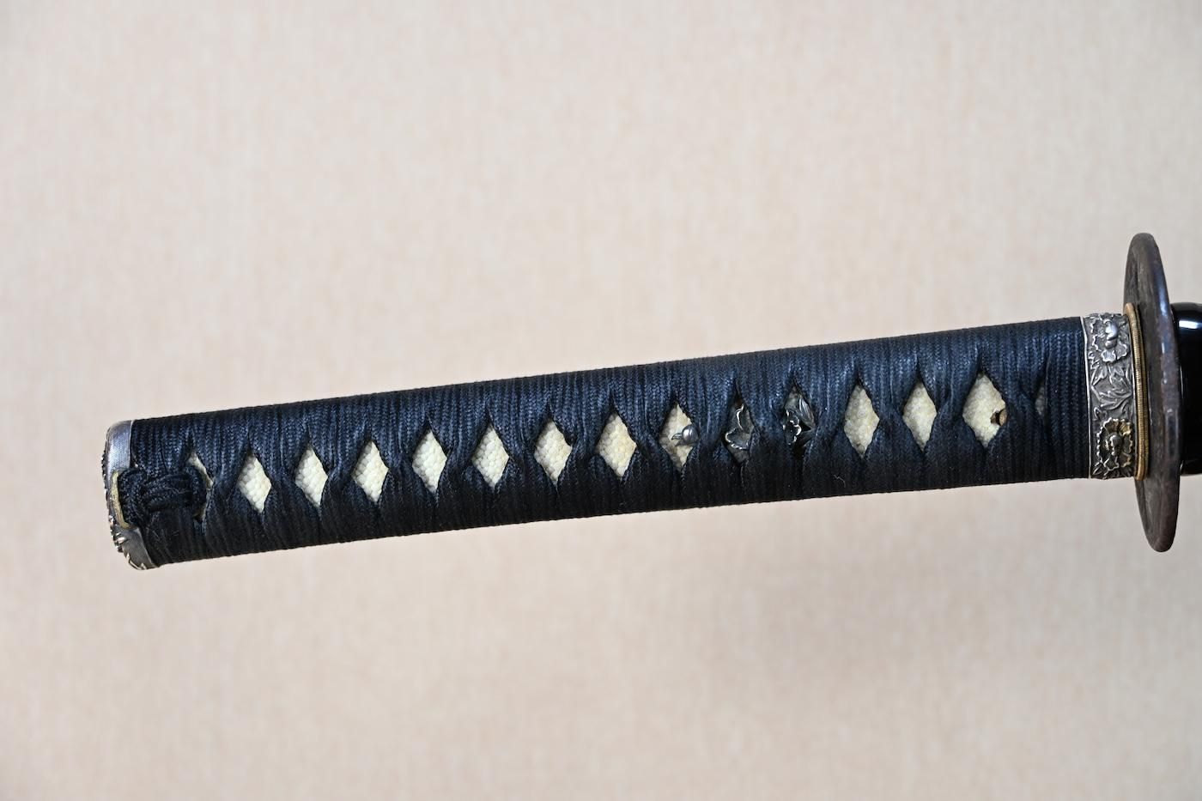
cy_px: 400
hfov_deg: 26.0
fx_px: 2604
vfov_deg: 17.5
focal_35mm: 78
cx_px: 601
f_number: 4.8
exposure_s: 1/1.6
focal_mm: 52
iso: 100
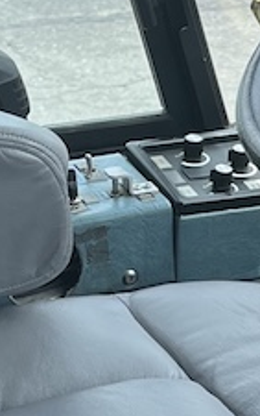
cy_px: 243
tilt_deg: -21.5
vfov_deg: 12.8
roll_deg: -0.6
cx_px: 398
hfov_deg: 7.9
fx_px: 1844
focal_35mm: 163
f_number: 1.6
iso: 50
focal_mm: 5.1
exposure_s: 1/992
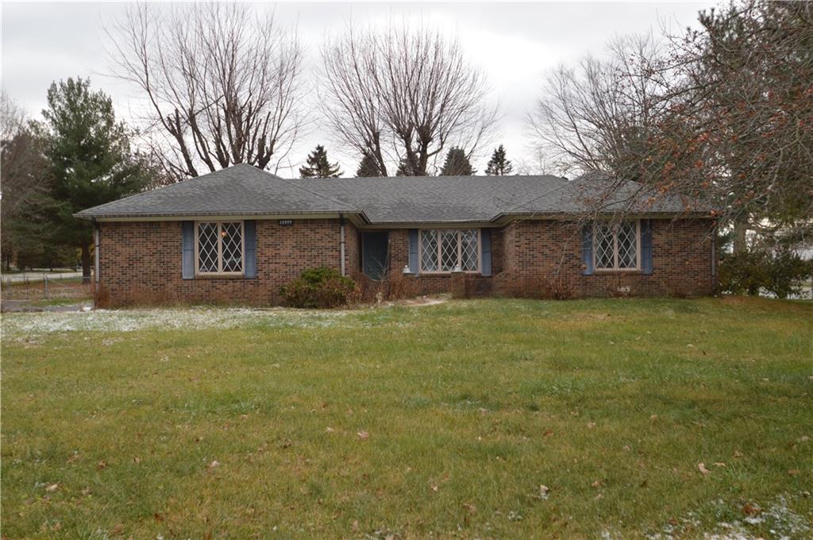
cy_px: 270
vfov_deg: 36.8
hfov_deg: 53.2
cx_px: 406
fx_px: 812
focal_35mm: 36
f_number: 5.6
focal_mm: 24
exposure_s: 1/125
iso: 100
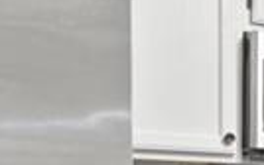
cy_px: 214
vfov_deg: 11.0
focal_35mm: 117
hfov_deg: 13.5
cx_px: 615
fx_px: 843
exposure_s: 1.6
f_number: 8
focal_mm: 10
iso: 250
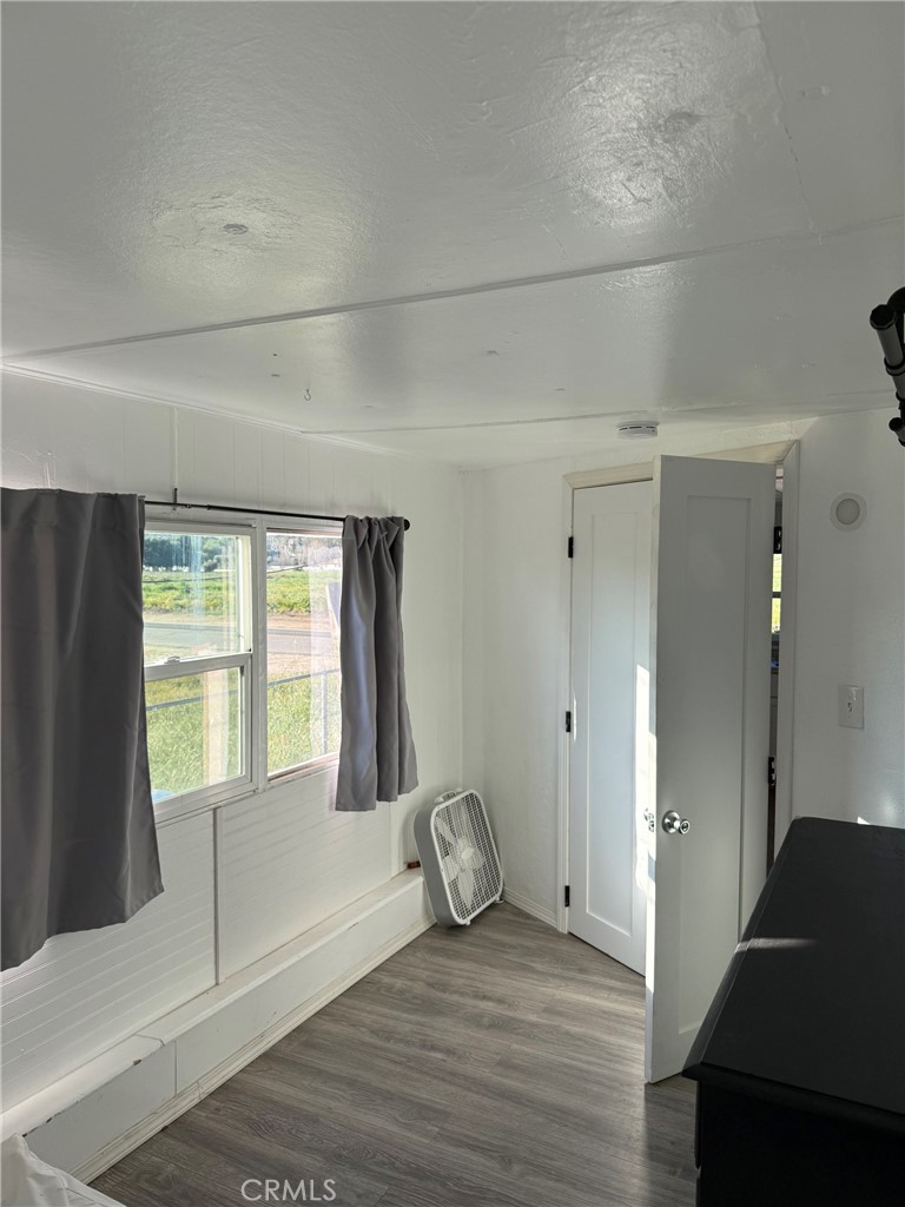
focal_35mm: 24
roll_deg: -0.7
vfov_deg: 71.6
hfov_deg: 56.8
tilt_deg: -1.2
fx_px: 837
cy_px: 604
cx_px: 452
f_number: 1.78
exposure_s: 1/1018
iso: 100
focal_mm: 6.76
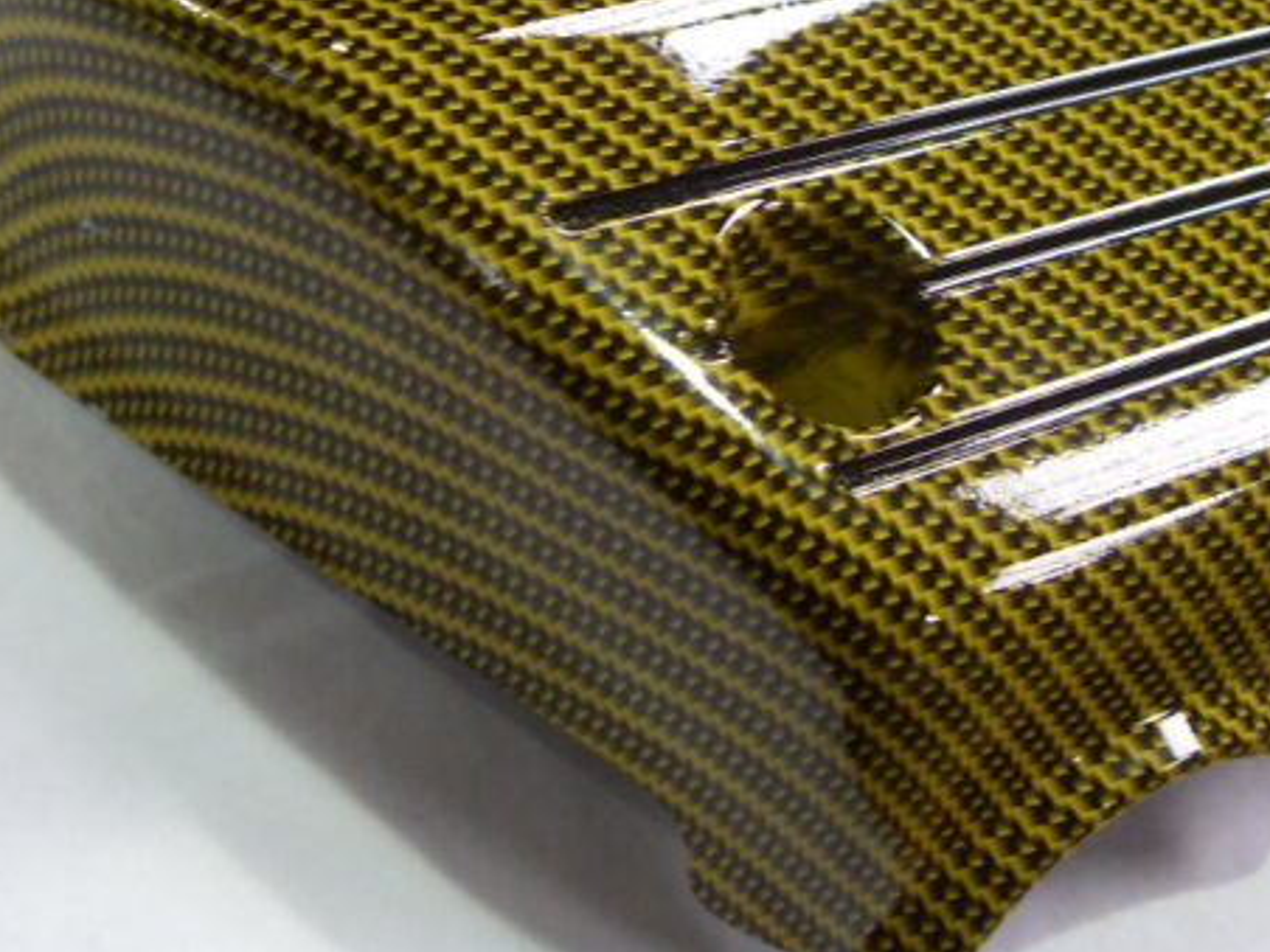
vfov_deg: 23.1
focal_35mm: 62
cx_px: 1054
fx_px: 2275
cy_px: 118
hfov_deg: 30.3
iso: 200
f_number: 2.8
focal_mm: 6.3
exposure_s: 1/20
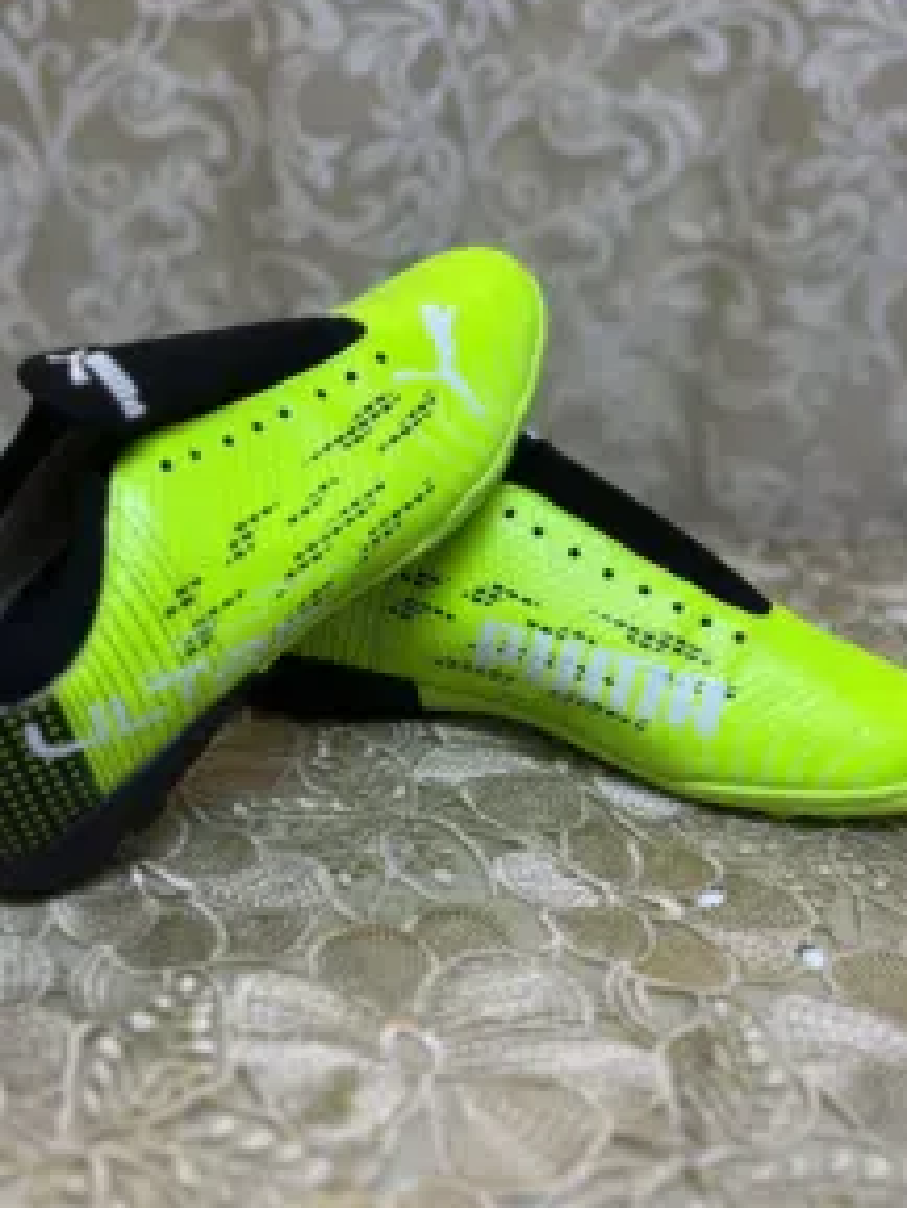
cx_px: 376
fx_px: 1257
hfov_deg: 39.6
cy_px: 606
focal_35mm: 36
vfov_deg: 51.3
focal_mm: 5.1
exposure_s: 1/50
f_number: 1.6
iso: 125
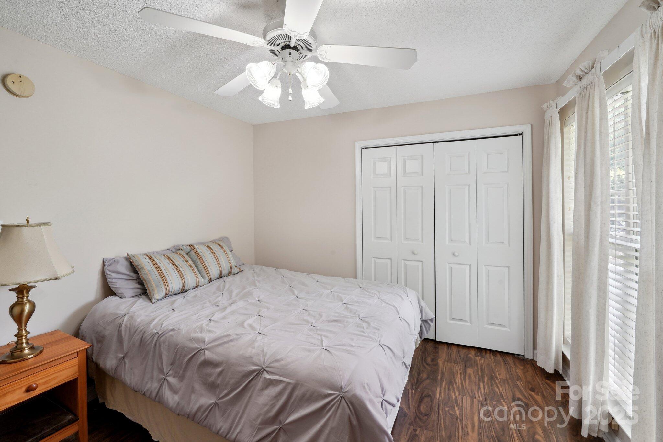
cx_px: 332
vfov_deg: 81.2
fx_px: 258
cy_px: 221
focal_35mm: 14
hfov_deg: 104.3
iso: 400
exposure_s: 1/13
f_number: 11
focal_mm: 14
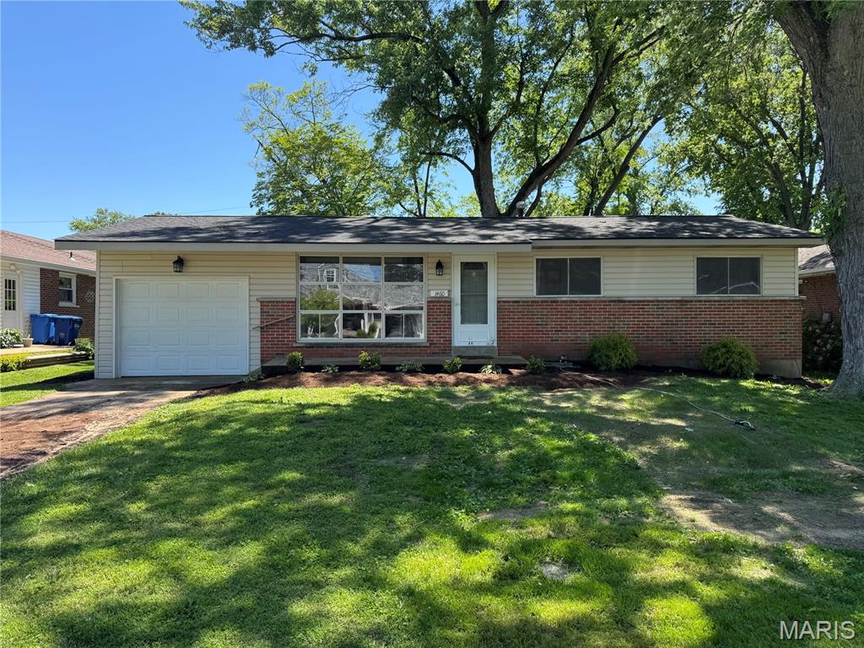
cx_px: 432
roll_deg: -0.3
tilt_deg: -1.2
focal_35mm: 24
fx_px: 599
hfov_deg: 71.6
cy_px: 324
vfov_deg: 56.8
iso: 80
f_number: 1.78
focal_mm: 6.76
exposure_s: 1/1112
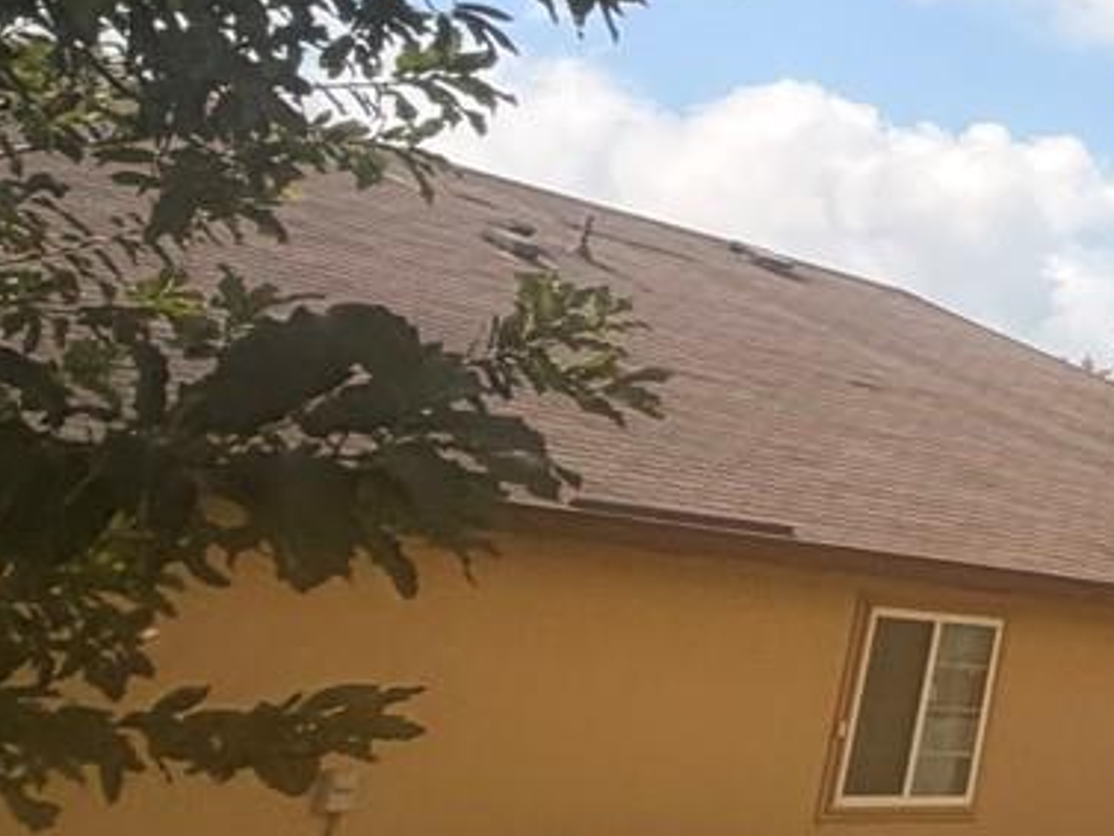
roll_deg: +0.3
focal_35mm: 76
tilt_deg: +15.7
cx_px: 2713
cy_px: 151
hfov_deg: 14.8
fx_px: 2447
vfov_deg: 19.2
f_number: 2.2
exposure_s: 1/770
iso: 25
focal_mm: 2.22
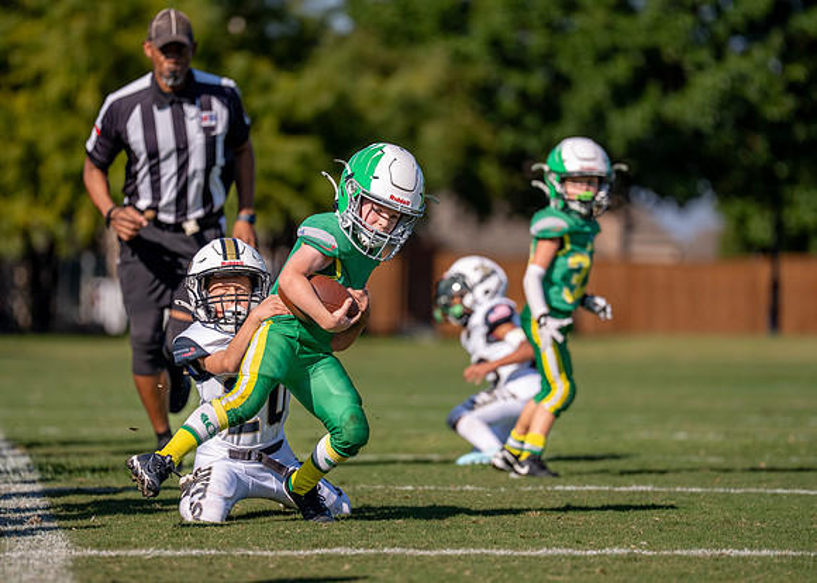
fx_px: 5638
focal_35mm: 243
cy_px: 294
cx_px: 393
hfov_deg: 8.3
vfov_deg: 5.9
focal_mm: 200
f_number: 2.8
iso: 250
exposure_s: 1/6400
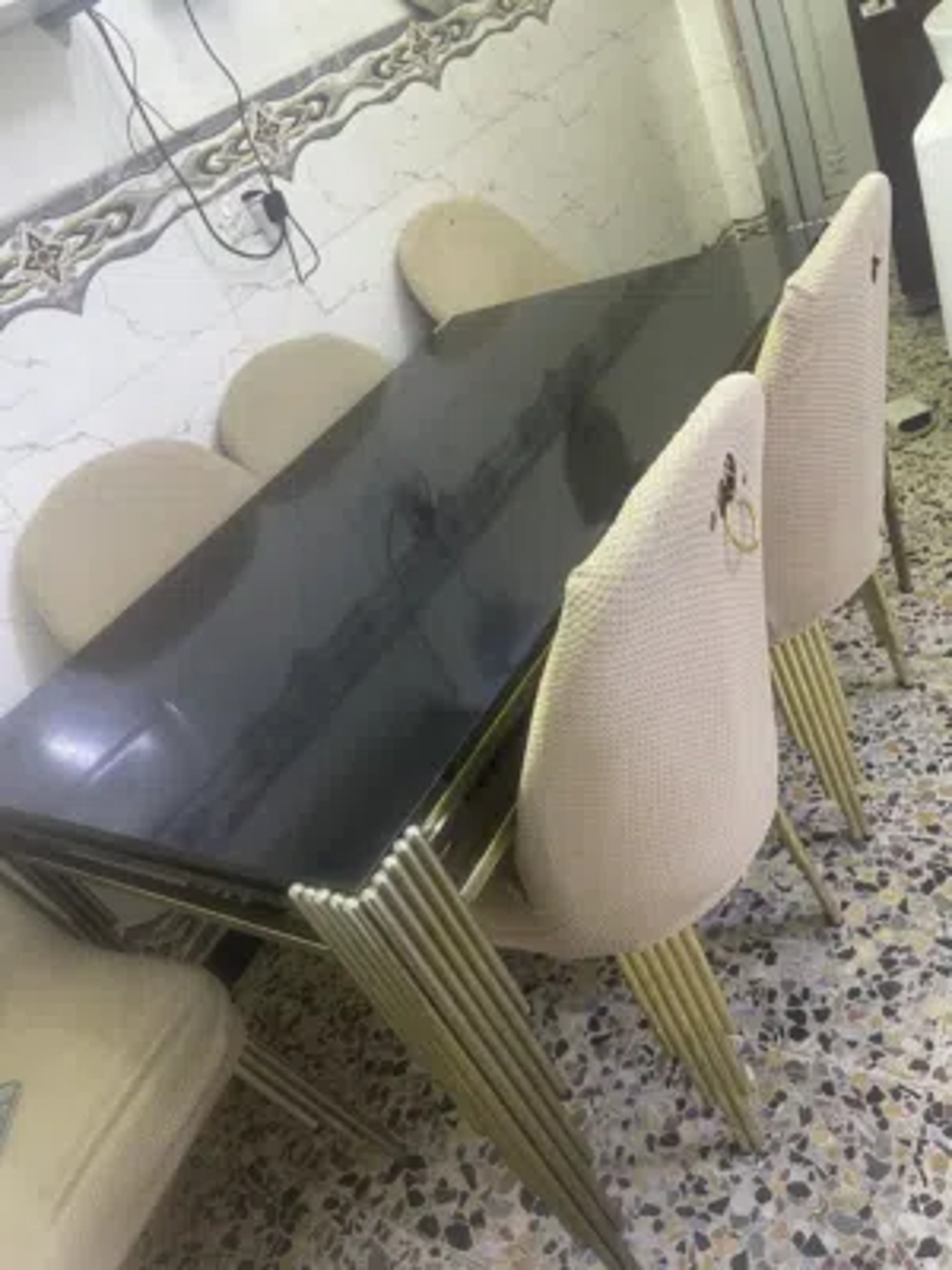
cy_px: 635
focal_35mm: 25
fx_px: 917
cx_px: 476
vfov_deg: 69.4
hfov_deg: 54.9
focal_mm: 5.1
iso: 250
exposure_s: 1/50
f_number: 1.6
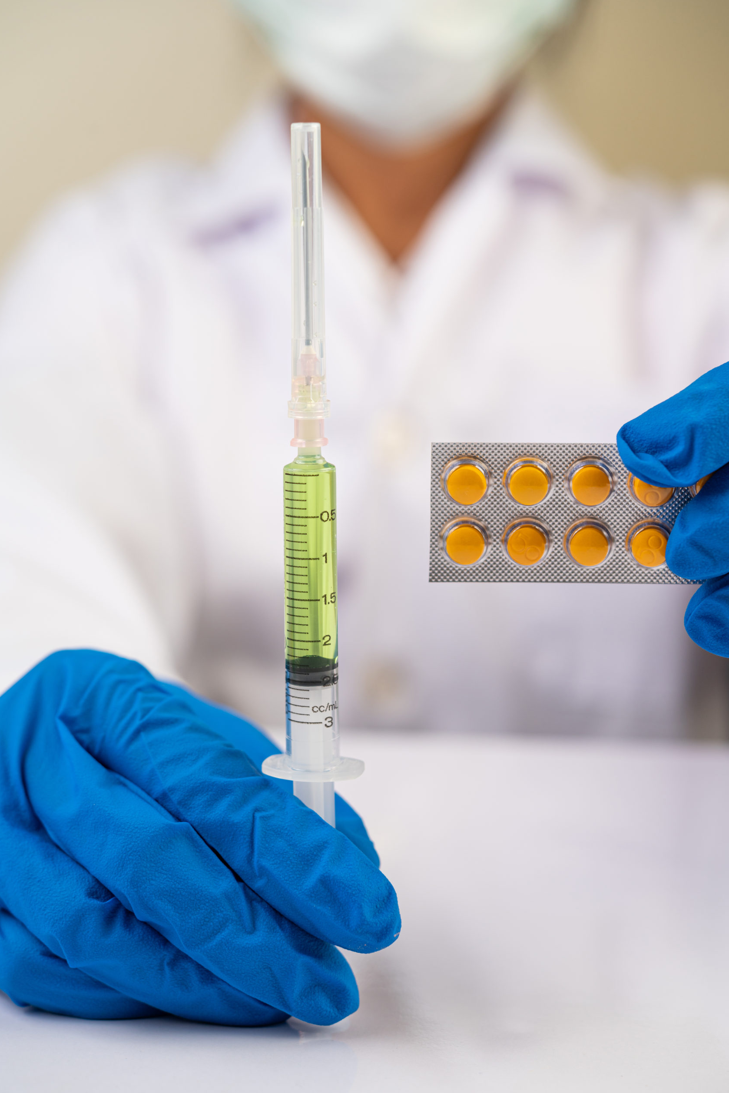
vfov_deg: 32.9
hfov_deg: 22.3
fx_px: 1852
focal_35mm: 61
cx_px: 362
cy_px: 544
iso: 100
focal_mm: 60
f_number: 5
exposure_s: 1/125
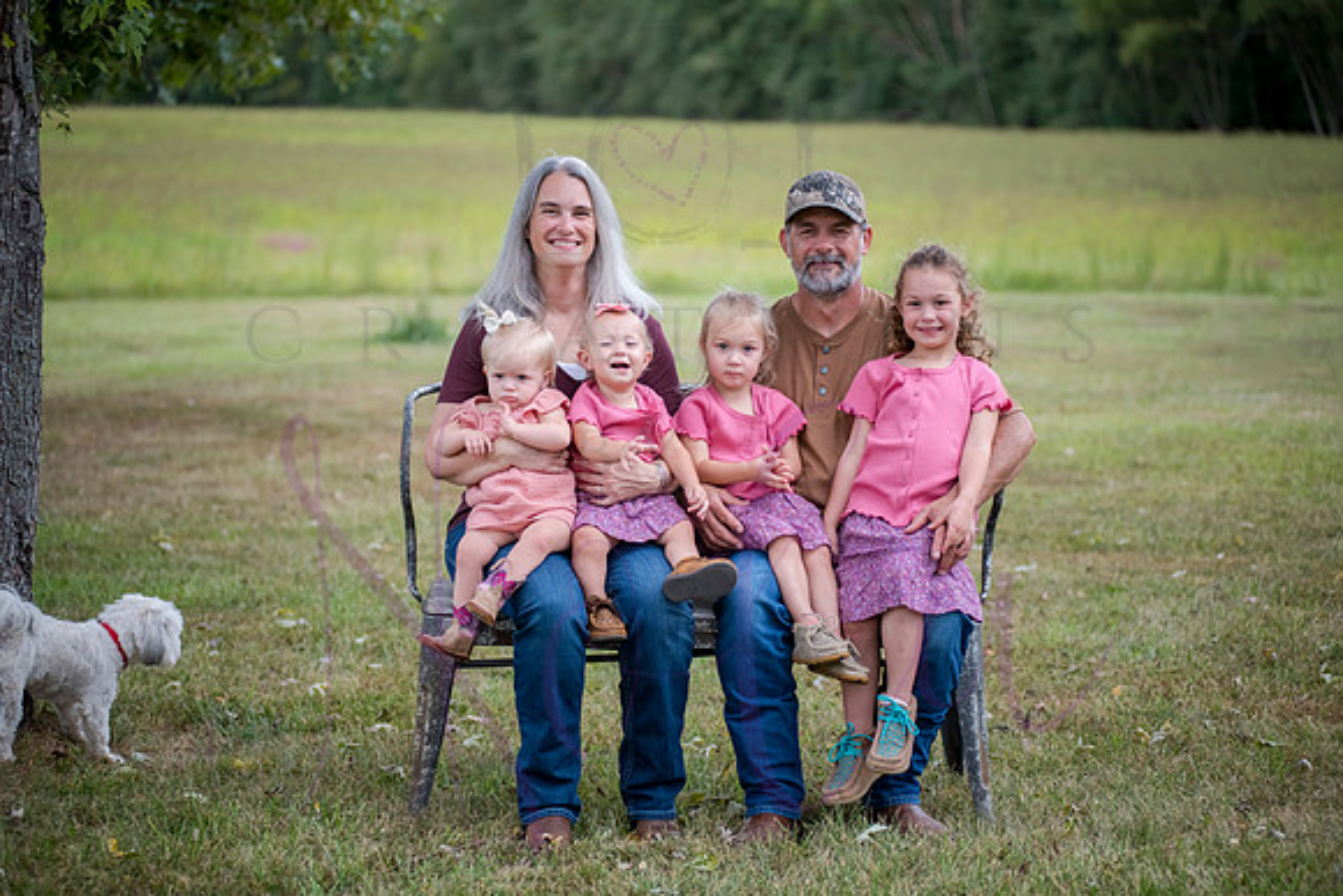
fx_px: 2985
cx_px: 672
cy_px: 448
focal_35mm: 80
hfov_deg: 25.4
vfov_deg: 17.1
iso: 400
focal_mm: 80
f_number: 3.2
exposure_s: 1/640
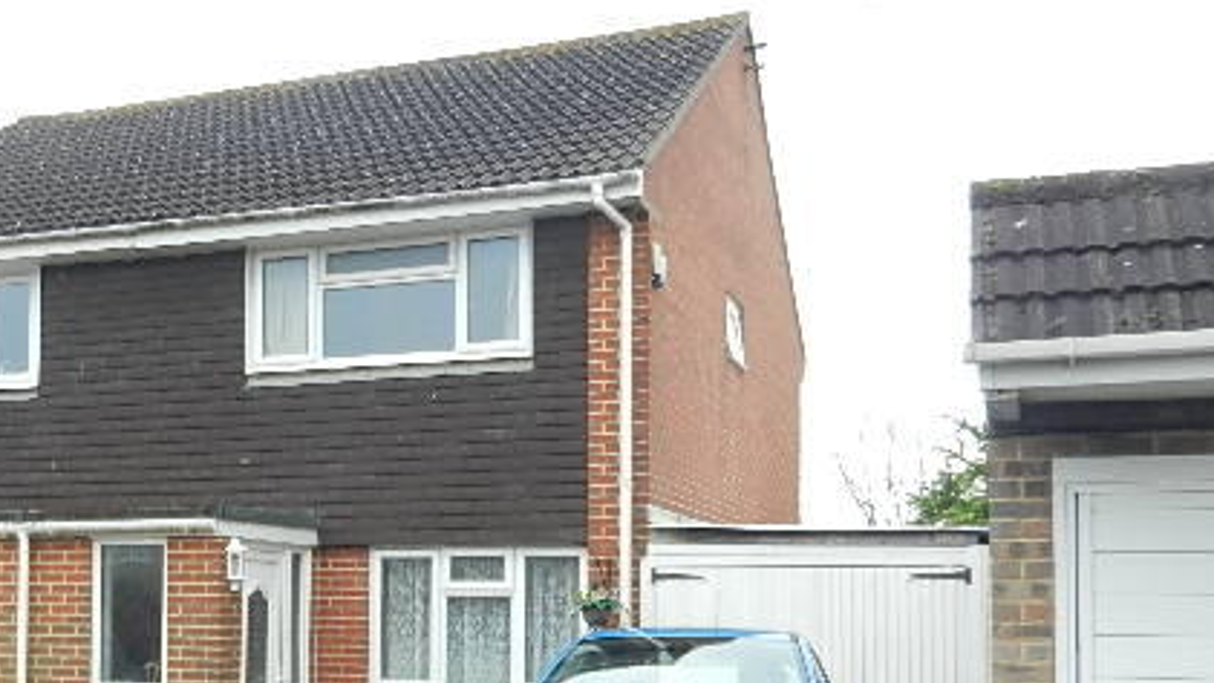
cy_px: 545
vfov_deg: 24.5
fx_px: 1545
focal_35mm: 48
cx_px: 306
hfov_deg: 41.6
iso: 160
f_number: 3.6
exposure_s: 1/320
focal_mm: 5.1
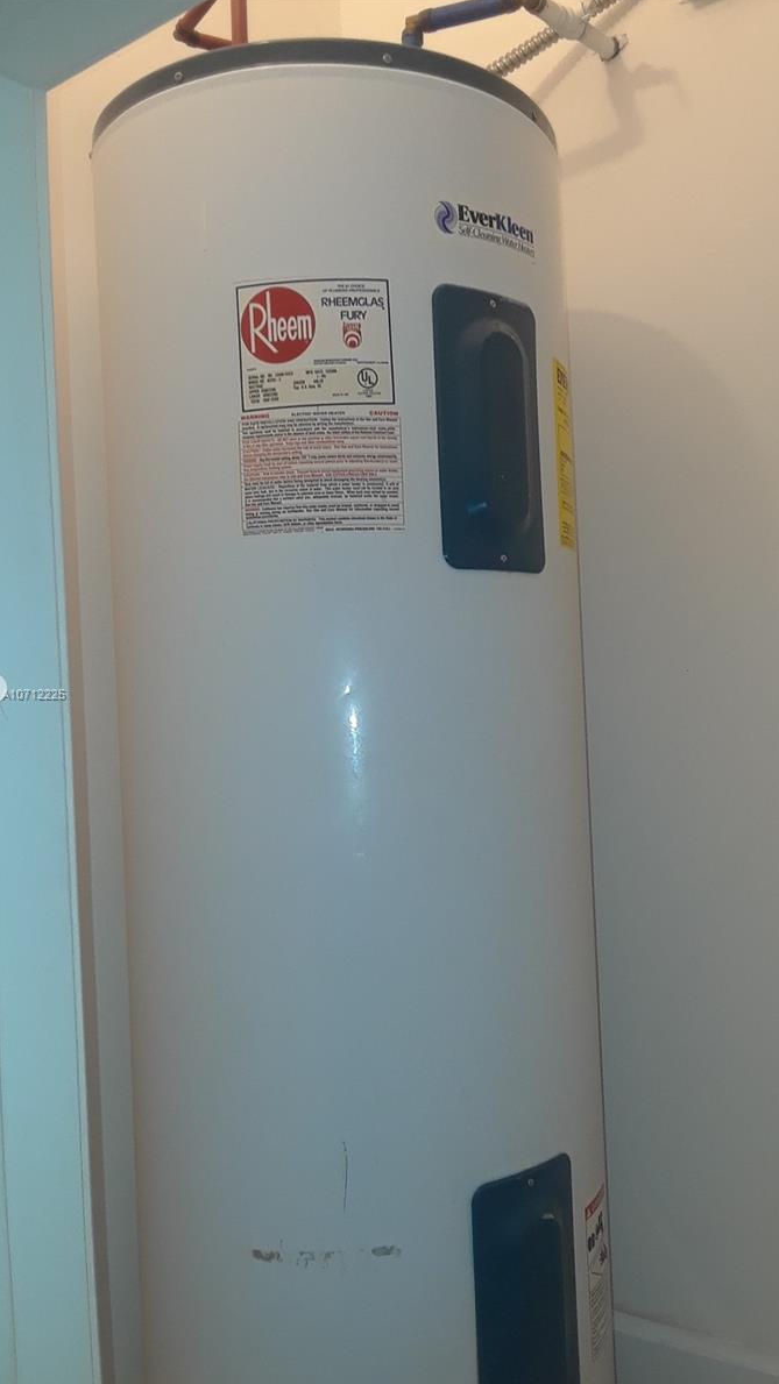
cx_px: 486
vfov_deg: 59.5
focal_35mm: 33
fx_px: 1212
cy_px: 695
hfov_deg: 35.5
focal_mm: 2.47
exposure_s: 1/50
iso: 50
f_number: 1.9
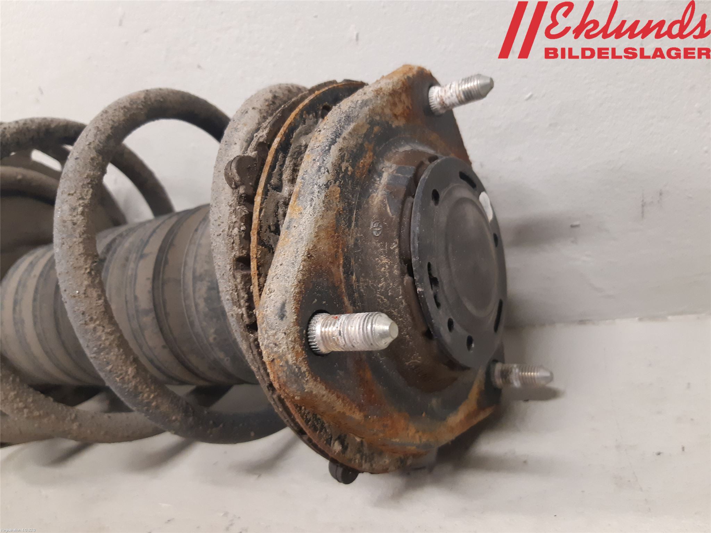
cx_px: 356
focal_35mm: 26
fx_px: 534
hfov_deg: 67.3
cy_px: 266
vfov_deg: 53.1
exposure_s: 1/33
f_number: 1.7
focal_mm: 3.93
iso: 250
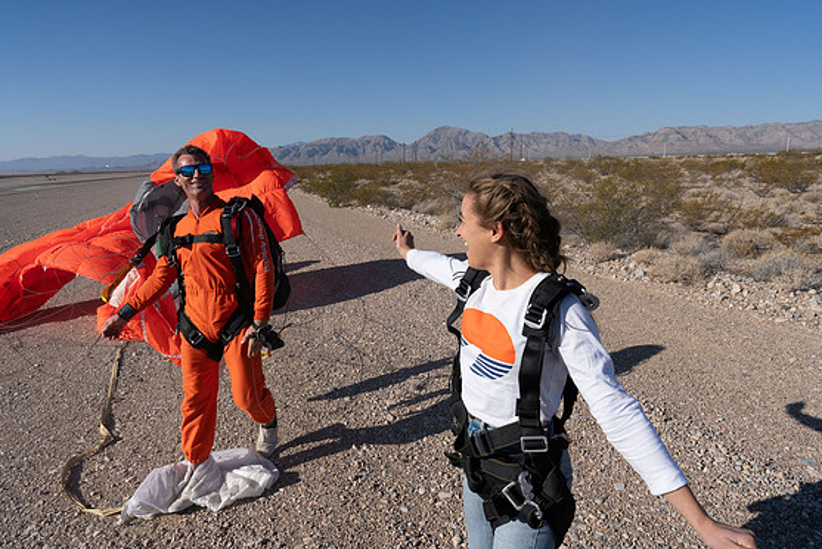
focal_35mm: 25
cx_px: 401
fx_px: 571
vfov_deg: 51.3
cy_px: 271
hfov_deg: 71.5
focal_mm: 24
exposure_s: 1/2000
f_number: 11
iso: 800
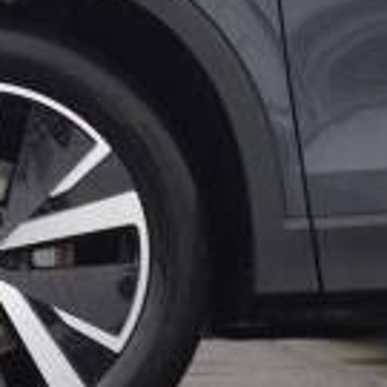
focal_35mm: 194
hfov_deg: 8.9
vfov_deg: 9.0
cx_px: -129
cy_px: 20
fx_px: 2454
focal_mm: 32
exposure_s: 1/60
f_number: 5
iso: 320
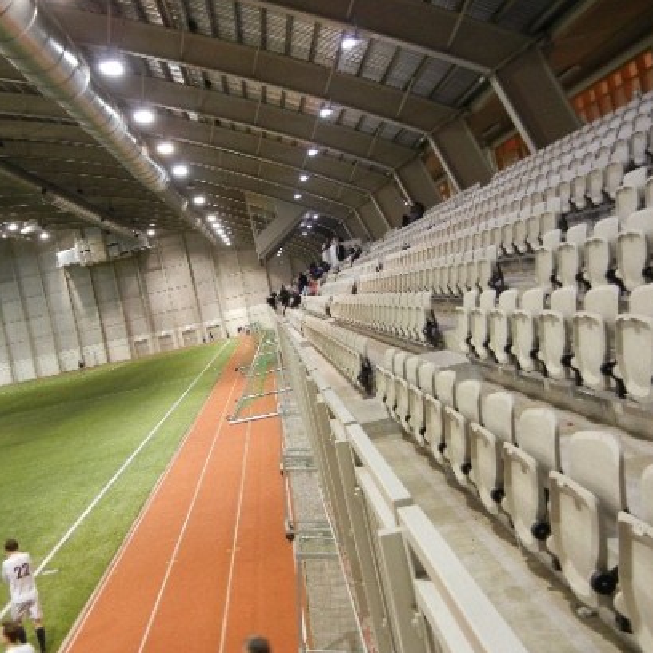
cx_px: 210
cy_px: 322
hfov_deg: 42.2
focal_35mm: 39
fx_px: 832
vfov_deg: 42.8
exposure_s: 1/23.5
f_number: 3.5
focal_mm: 5.4
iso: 400
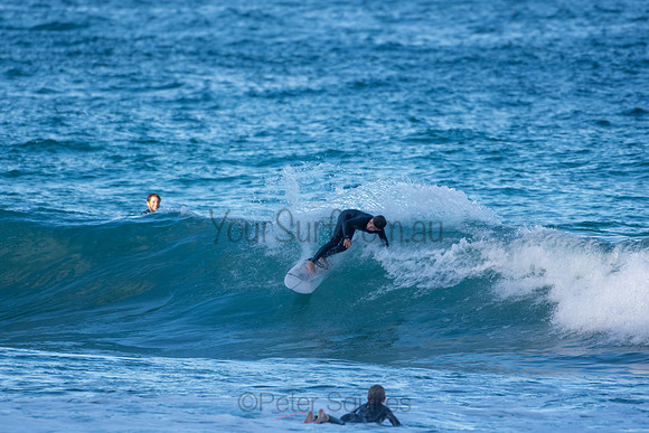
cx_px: 324
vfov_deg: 1.8
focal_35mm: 750
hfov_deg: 2.7
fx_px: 13523
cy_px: 216
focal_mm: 500
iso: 400
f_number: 5.6
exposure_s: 1/1000
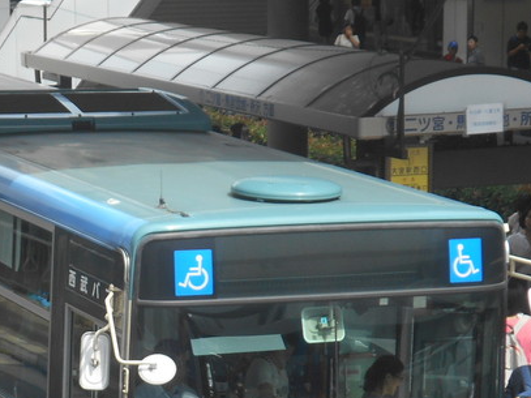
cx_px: 100
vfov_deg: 8.9
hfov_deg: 11.9
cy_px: 418
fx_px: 2546
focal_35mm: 166
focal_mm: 11.6
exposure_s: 1/160
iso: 80
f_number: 5.3
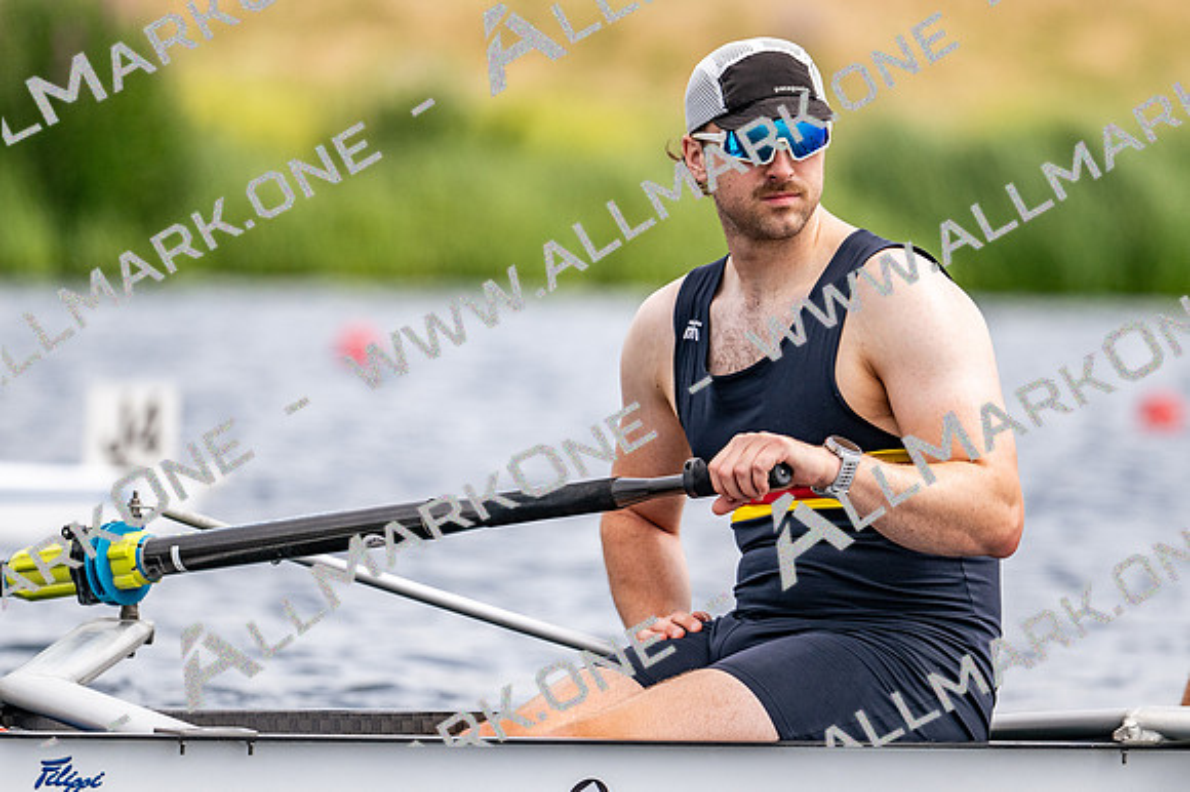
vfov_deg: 2.3
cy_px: 396
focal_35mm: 600
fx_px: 19821
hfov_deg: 3.4
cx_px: 595
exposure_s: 1/2500
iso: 320
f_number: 4.5
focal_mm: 400
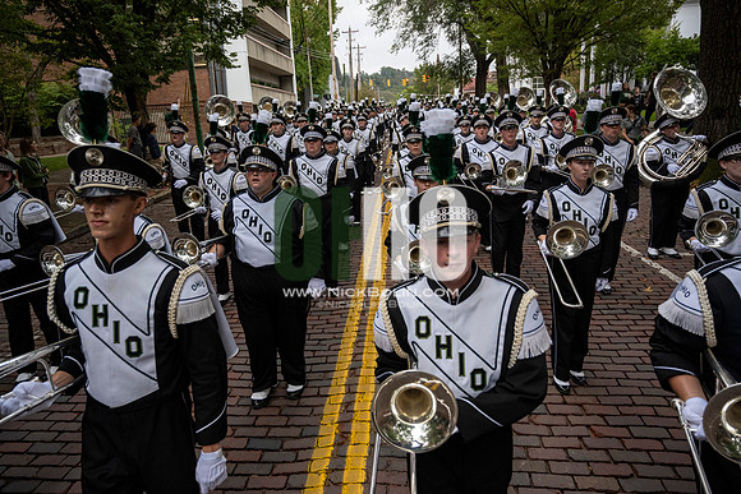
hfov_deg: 73.7
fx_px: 494
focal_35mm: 24
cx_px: 370
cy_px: 247
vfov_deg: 53.2
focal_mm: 24
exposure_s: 1/1600
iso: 800
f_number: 4
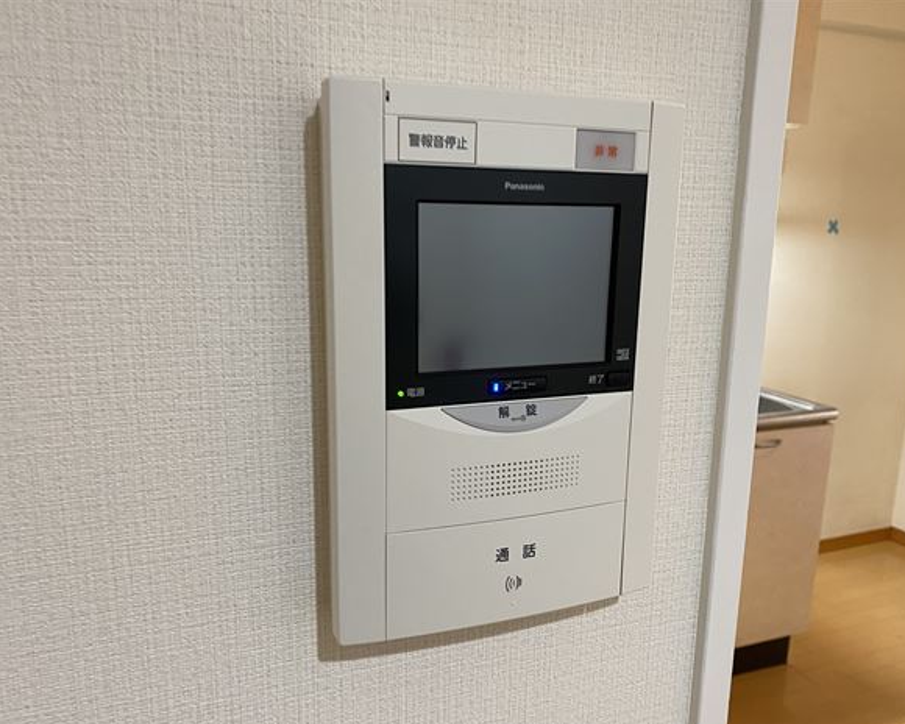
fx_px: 750
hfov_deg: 62.2
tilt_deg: -13.3
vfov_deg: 51.5
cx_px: 471
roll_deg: -0.7
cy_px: 373
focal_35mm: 28
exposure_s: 1/50
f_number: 1.8
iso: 125
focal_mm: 4.25
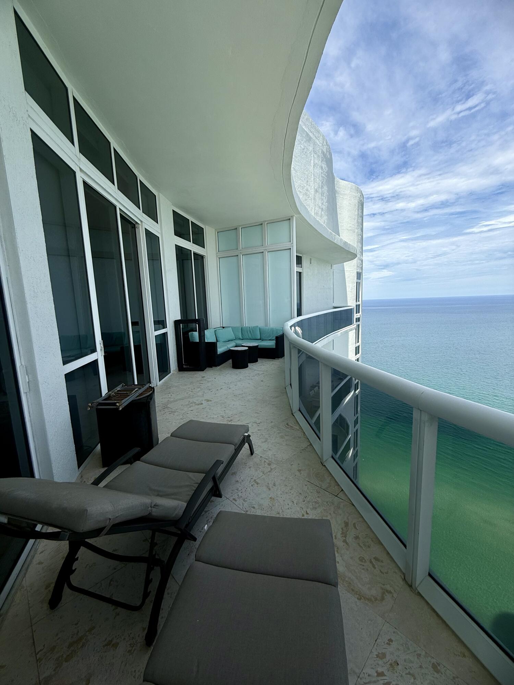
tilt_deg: -6.7
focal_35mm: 14
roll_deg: +2.2
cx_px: 257
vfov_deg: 102.1
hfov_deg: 85.7
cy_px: 342
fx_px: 277
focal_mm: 2.22
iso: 50
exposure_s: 1/1259
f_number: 2.2
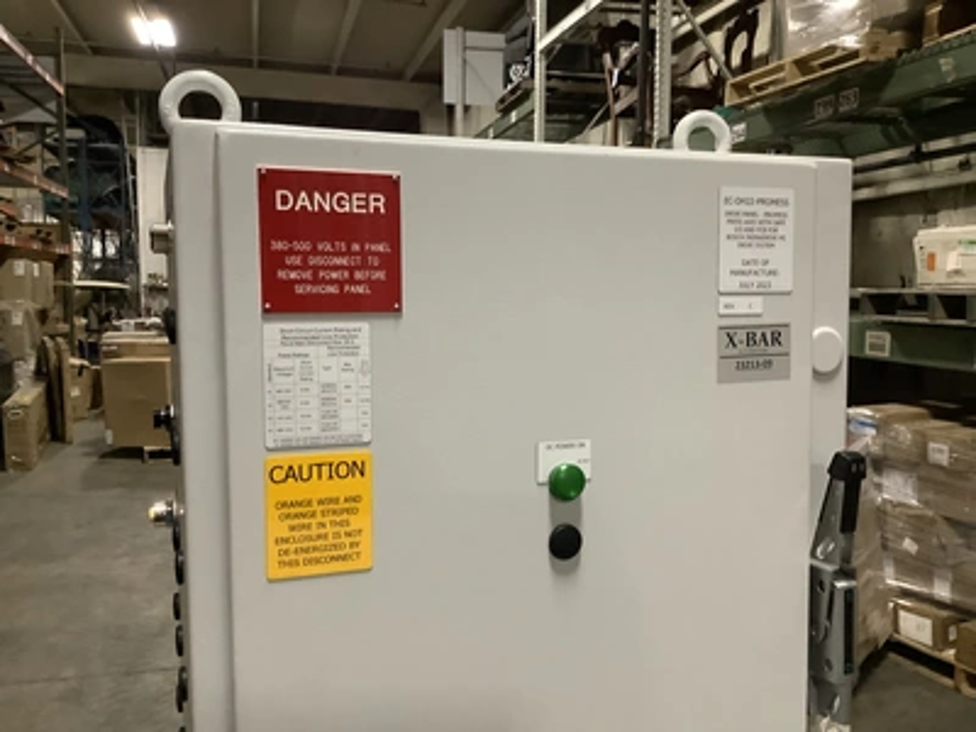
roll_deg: -0.7
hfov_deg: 58.4
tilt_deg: -6.3
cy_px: 366
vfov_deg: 45.4
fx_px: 874
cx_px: 488
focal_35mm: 31
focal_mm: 3.3
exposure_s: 1/40
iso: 400
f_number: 2.4
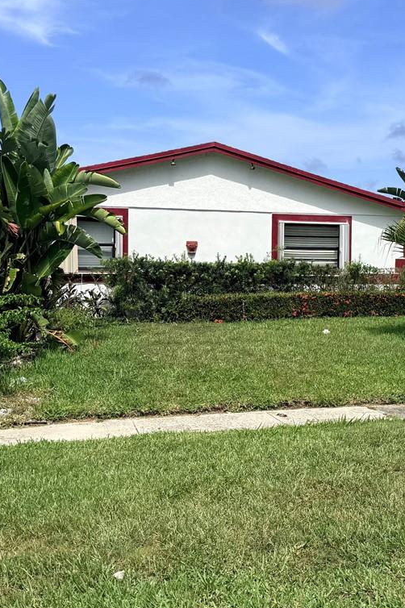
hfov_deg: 25.2
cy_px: 265
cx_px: 305
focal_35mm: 53
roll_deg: -1.3
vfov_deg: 37.5
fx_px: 895
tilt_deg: +0.4
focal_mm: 6.76
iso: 80
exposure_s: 1/5714
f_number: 1.78
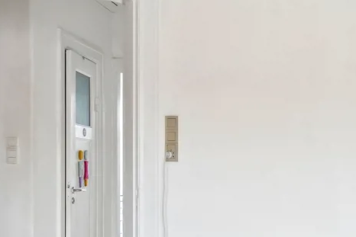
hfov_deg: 28.8
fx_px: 653
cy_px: 180
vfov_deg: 20.5
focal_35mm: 66
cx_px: 345
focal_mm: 12.6
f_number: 8
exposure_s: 1/6
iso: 500
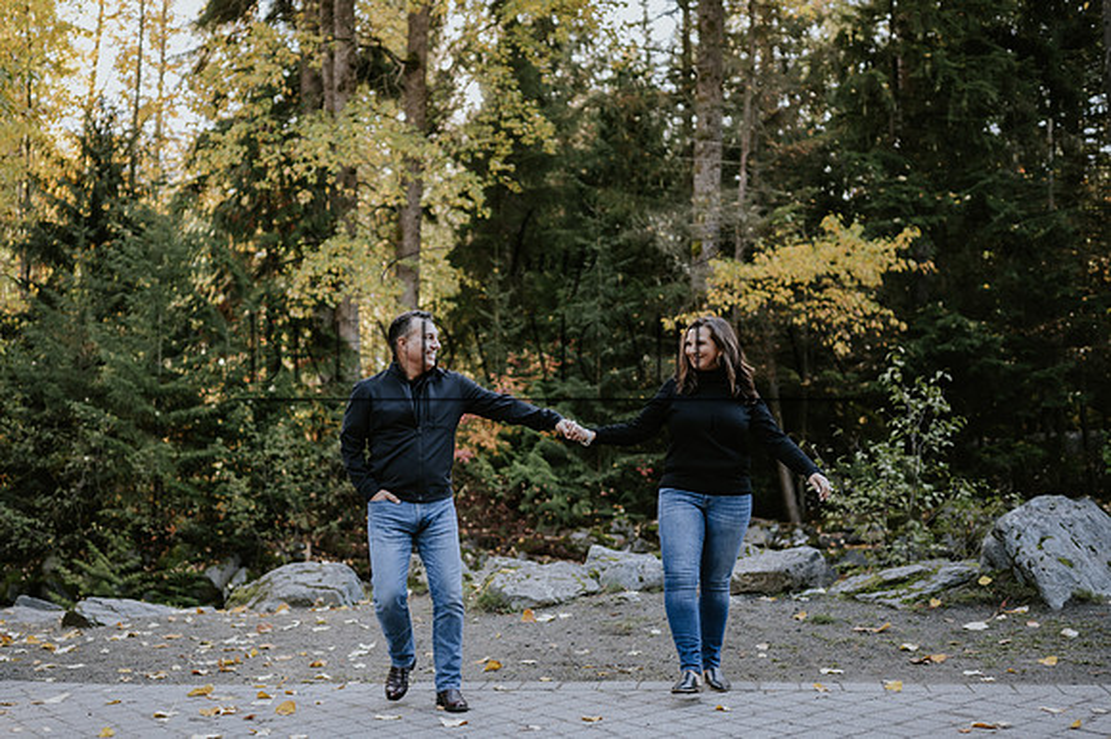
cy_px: 422
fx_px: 1254
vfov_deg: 32.8
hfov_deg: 47.6
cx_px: 465
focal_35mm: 41
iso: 400
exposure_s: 1/500
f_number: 1.8
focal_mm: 35
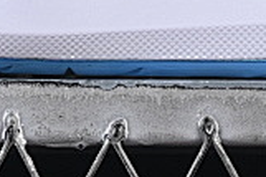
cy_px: -289
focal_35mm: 504
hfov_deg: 4.1
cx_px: 159
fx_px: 3720
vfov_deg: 2.7
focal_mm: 50
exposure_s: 1/80
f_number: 8
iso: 160
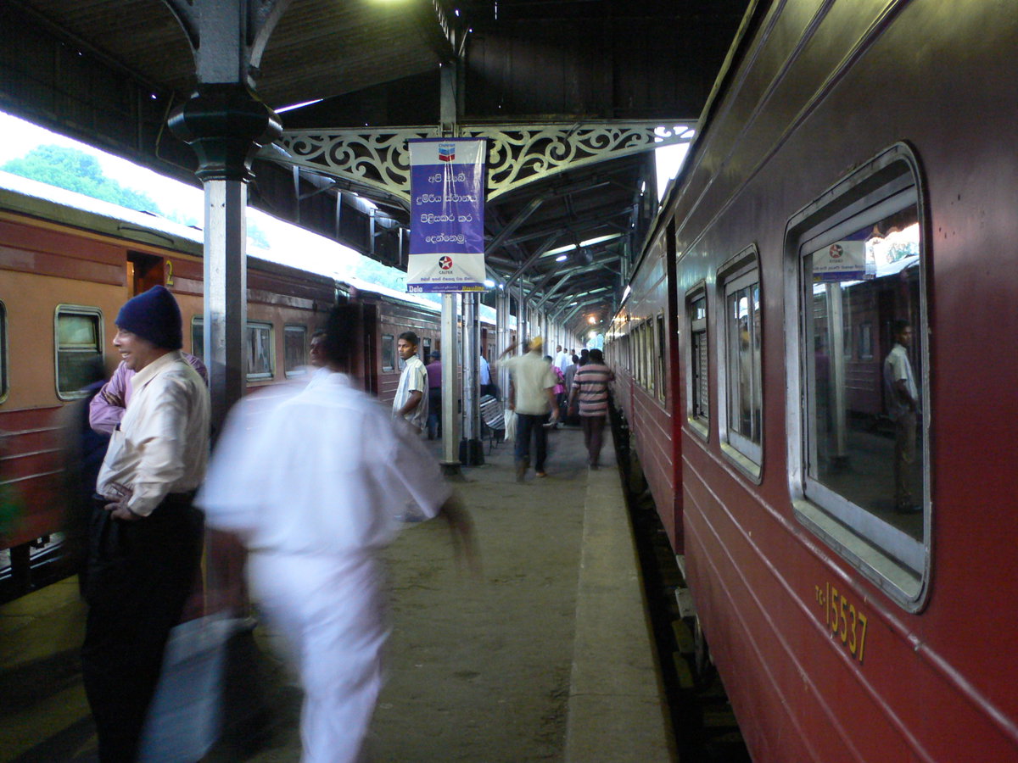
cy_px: 382
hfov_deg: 54.0
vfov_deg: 41.8
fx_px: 1000
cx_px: 509
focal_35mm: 34
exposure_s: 1/4
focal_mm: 6.3
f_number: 2.8
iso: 200
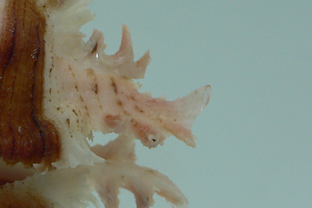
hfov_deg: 24.4
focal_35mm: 80
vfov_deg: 17.0
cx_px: 11
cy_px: 74
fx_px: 694
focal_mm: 4.6
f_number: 2.8
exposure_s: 1/60
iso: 80
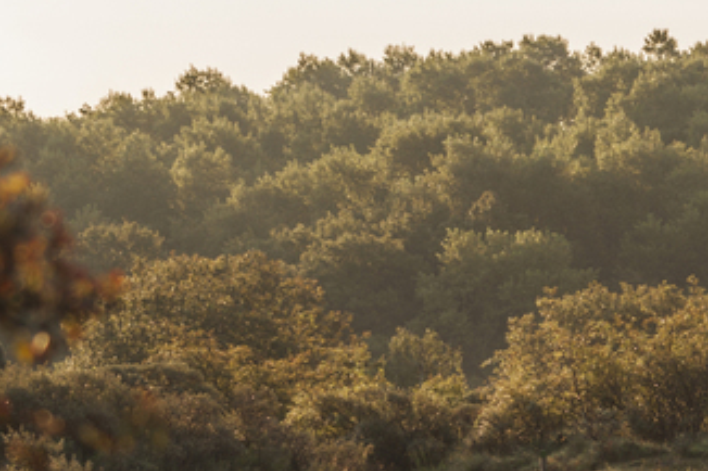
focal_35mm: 276
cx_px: 673
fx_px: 5429
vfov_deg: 5.0
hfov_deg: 7.4
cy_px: 509
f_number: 5.6
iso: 100
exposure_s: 1/80
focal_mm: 75
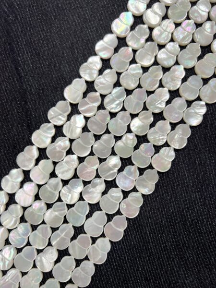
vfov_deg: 67.3
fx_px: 216
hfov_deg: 53.1
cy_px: 144
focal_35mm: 26
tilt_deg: -88.5
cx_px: 108
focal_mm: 5.7
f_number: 1.5
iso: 80
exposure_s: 1/100
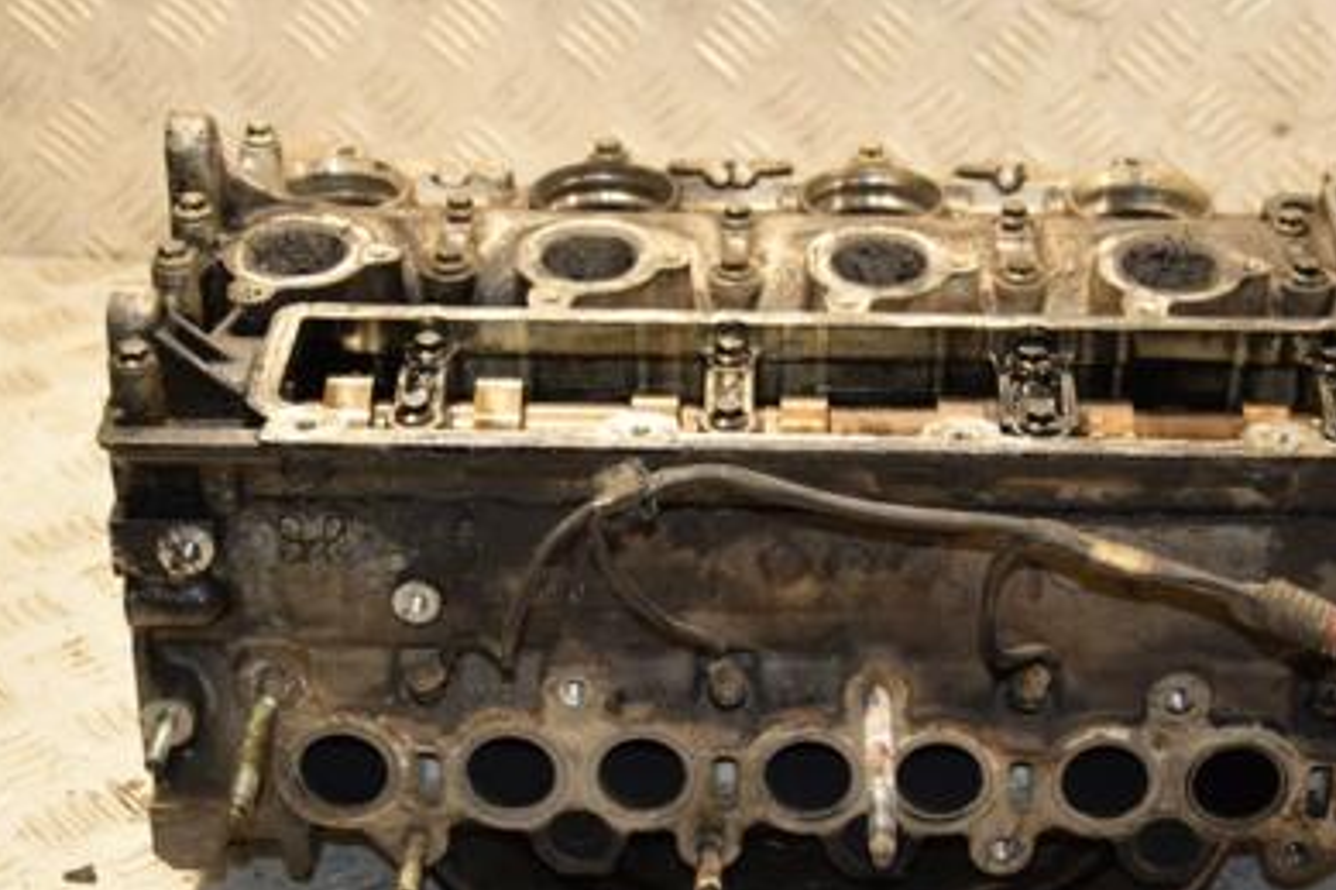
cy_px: 570
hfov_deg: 23.1
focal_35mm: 88
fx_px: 3264
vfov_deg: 15.5
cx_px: 790
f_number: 5
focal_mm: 38
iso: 800
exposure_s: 1/125
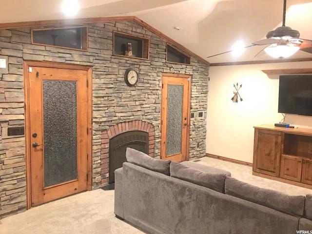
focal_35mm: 29
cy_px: 117
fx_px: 261
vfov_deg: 48.2
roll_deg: -1.8
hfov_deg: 61.7
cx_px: 156
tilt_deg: -4.8
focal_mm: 4.15
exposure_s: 1/4
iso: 80
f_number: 2.2
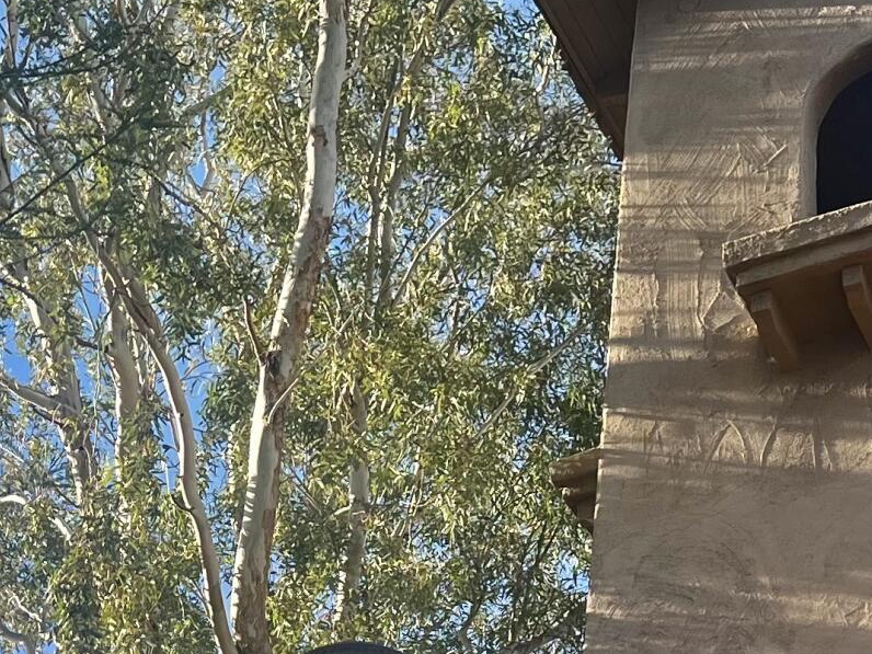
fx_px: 2469
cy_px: 1112
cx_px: 101
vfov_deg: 13.7
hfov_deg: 19.7
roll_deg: -2.8
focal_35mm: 98
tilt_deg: +16.1
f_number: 1.5
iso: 50
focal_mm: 5.7
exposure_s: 1/1377
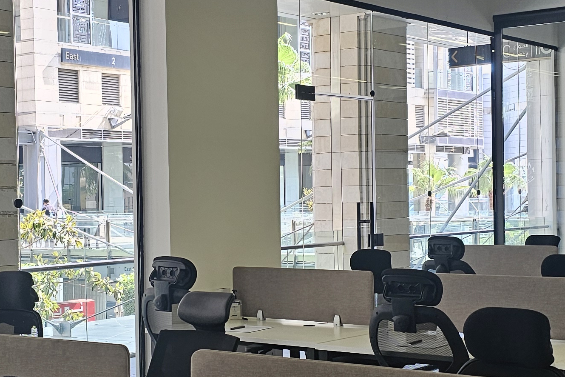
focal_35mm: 72
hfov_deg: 28.0
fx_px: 1130
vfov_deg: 18.9
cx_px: 219
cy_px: 225
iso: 32
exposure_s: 1/100
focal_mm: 6.3
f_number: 1.7
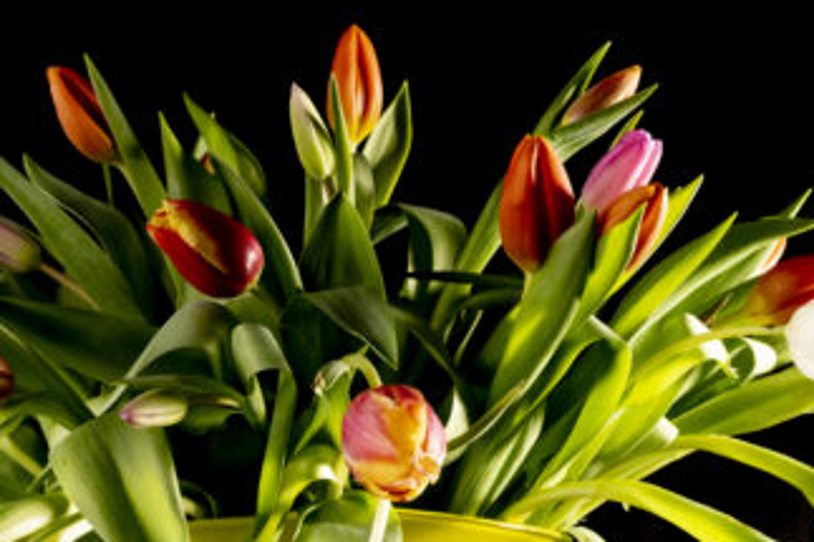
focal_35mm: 119
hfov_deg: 17.2
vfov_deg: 11.3
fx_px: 2689
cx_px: 343
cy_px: 613
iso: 50
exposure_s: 1/250
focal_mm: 50
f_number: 13
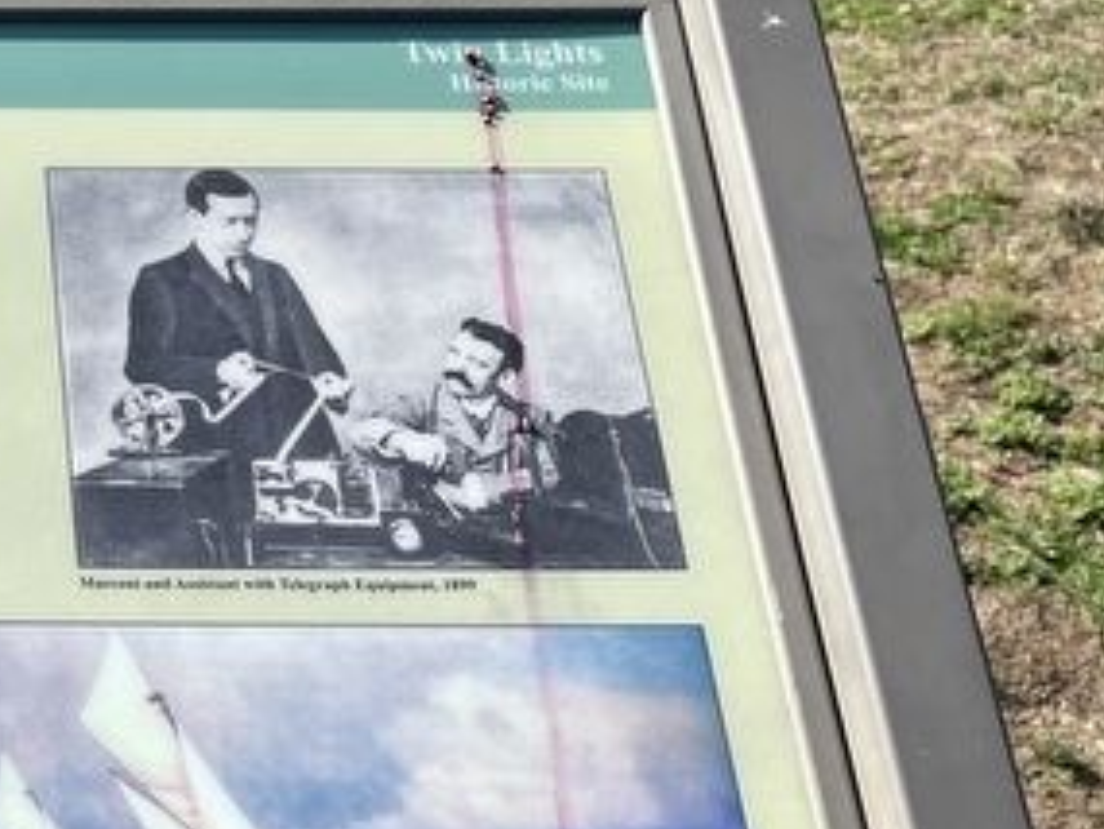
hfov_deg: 23.7
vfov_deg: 20.1
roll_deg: -2.6
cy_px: 589
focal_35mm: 73
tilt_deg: -33.8
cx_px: -310
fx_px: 2329
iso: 50
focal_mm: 5.1
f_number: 1.6
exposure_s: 1/2688
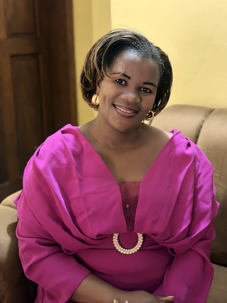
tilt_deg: -17.5
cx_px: 114
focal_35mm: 48
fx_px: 420
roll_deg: +0.8
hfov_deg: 30.3
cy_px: 152
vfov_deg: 39.7
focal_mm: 6.76
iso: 800
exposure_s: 1/15
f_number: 1.78
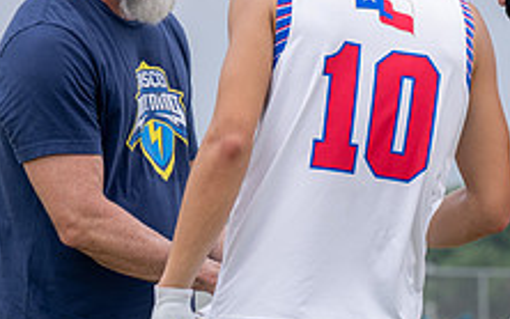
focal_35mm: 492
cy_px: 119
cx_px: 237
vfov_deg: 2.7
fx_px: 6842
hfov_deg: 4.3
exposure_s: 1/250
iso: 100
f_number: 7.1
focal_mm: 146
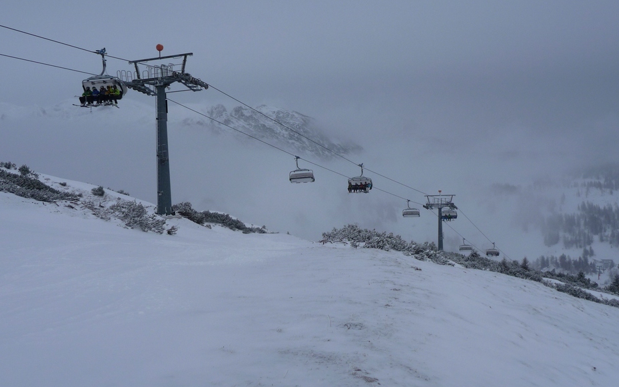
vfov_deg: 32.7
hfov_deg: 50.4
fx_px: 658
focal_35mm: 39
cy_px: 170
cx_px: 312
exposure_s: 1/640
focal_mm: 6
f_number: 3.7
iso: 100
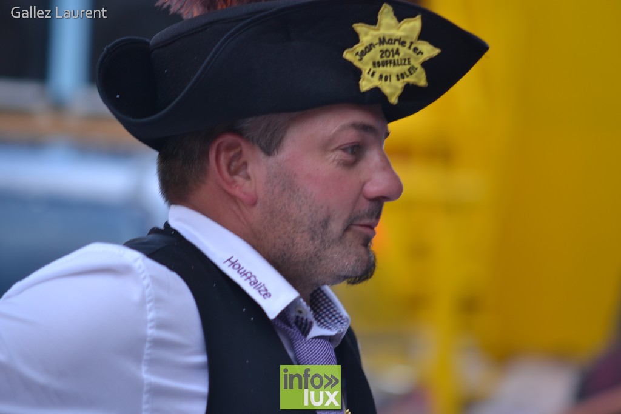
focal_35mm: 202
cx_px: 310
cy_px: 207
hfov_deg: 10.2
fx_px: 3493
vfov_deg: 6.8
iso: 100
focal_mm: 135
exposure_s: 1/200
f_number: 2.8
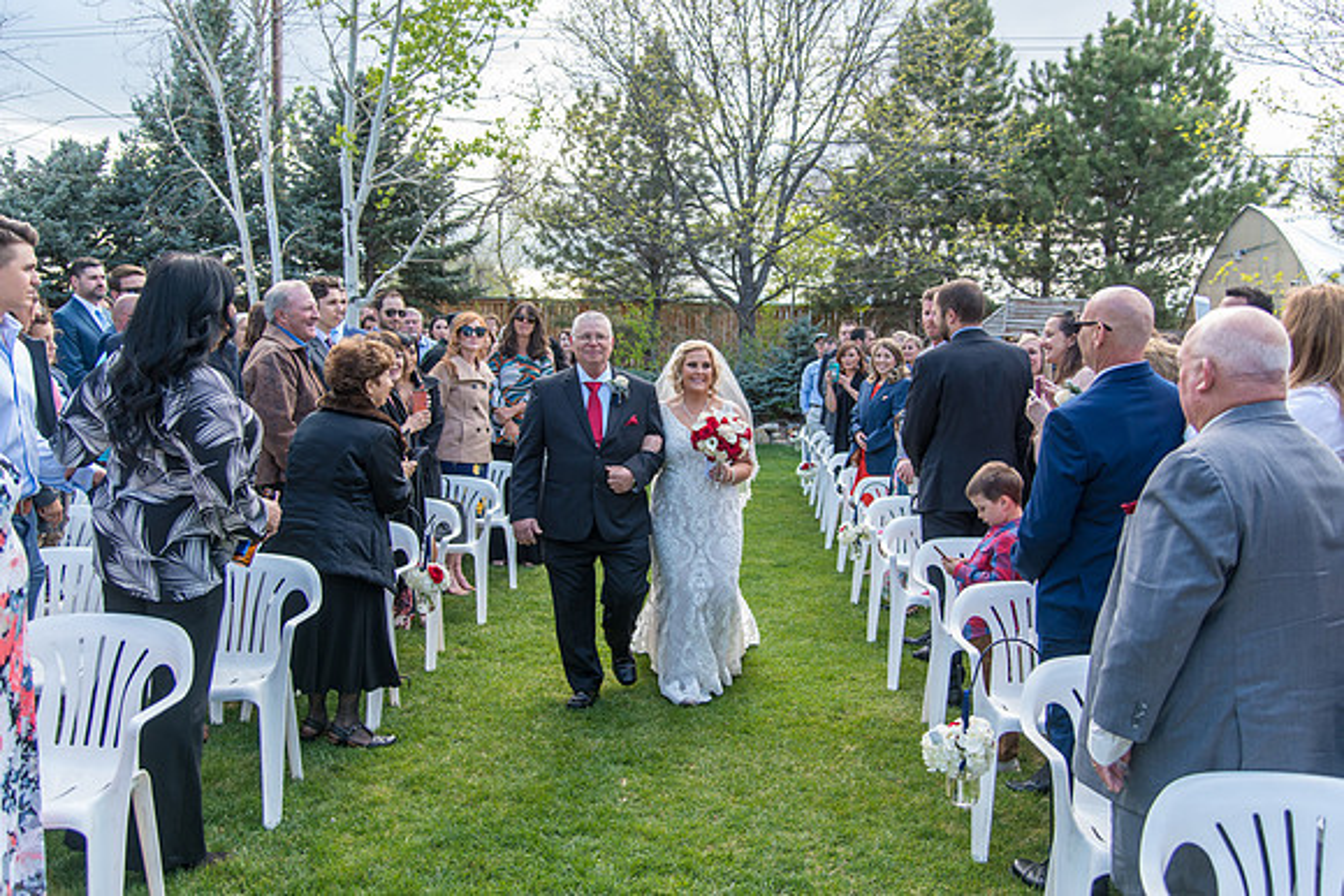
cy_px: 448
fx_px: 1270
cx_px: 672
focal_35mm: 34
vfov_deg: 38.9
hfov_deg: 55.8
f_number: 4
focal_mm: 34
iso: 400
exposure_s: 1/250
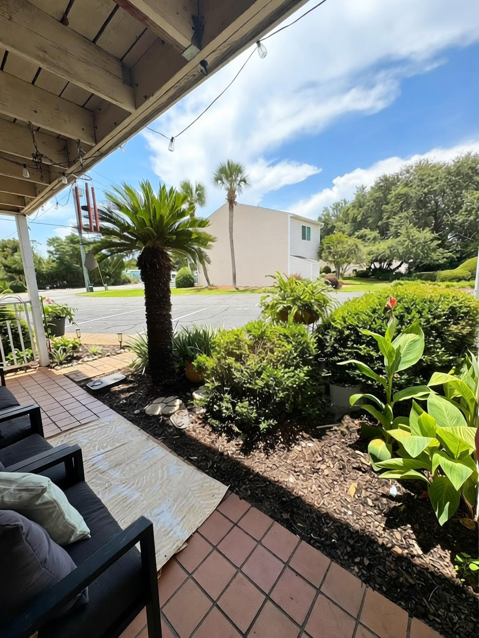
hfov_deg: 85.7
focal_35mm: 14
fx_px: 258
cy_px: 319
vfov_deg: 102.1
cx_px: 240
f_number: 2.2
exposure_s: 1/1063
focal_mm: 2.22
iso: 50
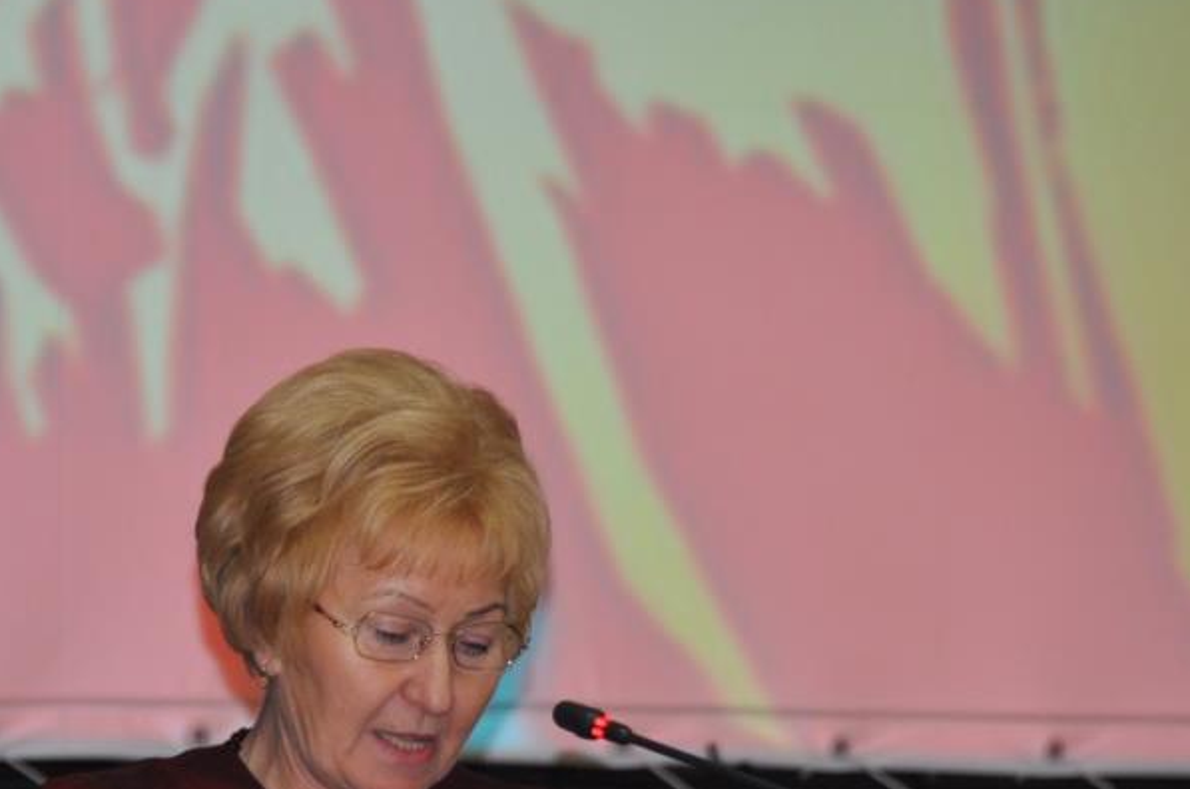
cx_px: 345
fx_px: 13163
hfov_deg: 5.2
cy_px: 652
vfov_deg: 3.4
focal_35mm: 399
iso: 800
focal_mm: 155
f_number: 5.6
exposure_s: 1/60
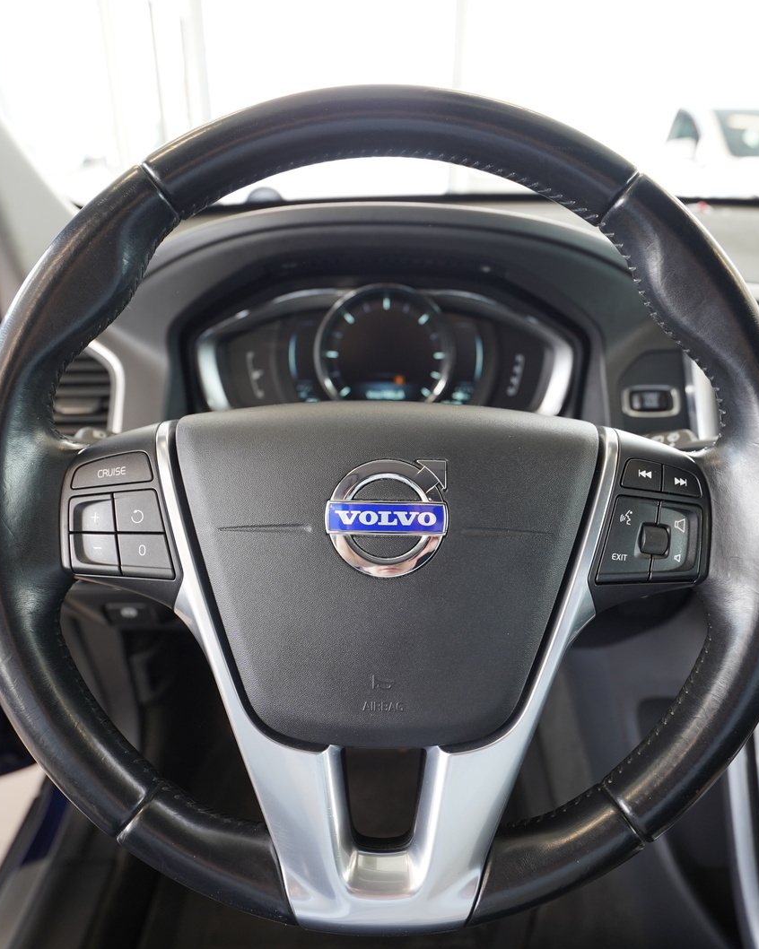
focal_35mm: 23
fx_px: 646
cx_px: 389
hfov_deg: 60.9
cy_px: 466
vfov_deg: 72.6
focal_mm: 16
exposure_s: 1/60
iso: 640
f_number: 3.2
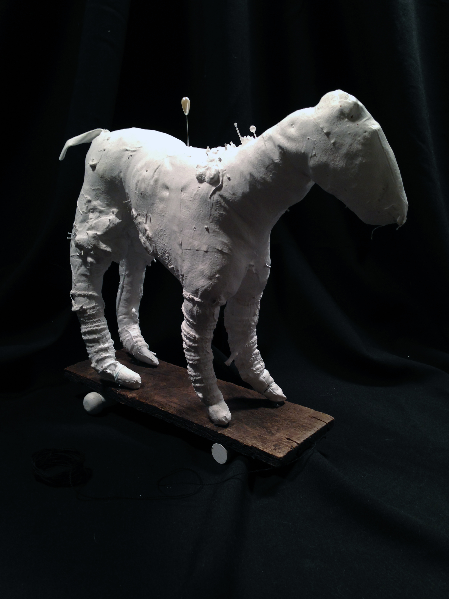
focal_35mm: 34
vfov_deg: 54.0
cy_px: 293
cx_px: 231
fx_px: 588
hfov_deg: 41.8
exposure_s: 1/20
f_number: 2.4
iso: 50
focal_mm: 4.12
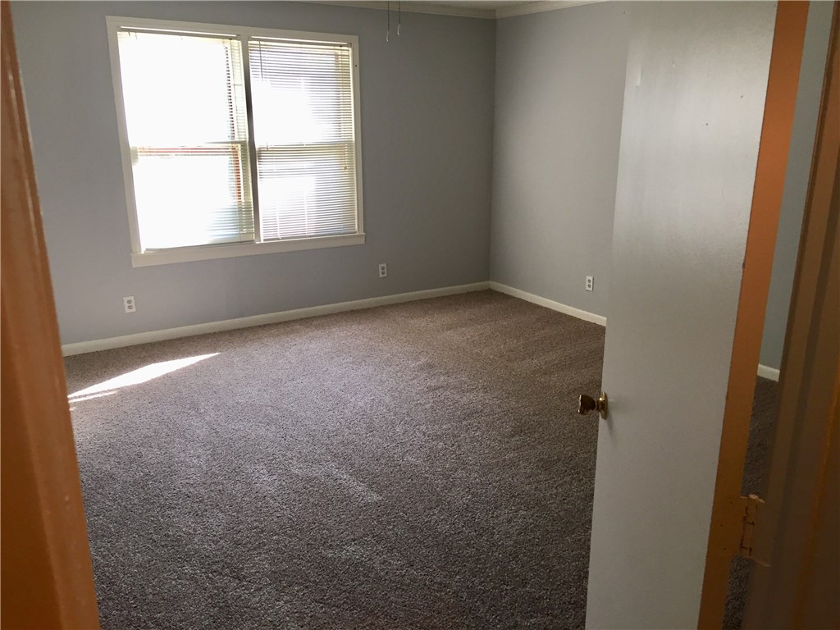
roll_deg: -0.6
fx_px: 704
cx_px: 420
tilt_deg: -17.6
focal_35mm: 29
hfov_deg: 61.7
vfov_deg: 48.2
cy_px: 315
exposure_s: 1/30
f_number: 2.2
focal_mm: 4.15
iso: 40
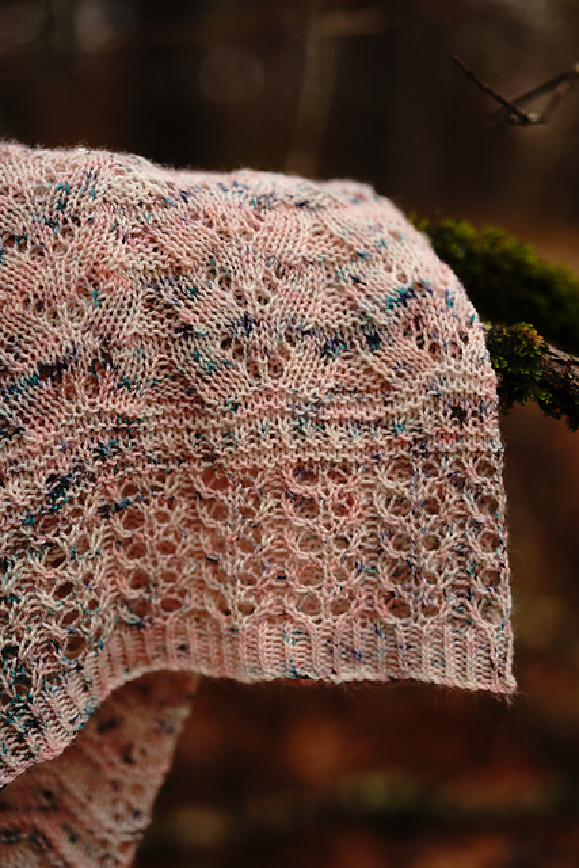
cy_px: 434
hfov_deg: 24.6
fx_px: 1326
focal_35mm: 55
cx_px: 290
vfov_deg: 36.2
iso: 200
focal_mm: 55
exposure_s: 1/800
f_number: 2.2
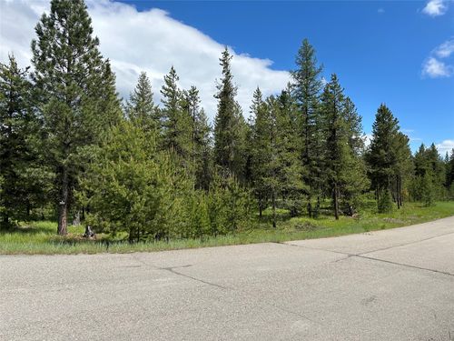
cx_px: 227
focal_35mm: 24
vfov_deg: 56.8
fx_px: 315
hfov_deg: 71.6
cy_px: 170
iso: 80
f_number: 1.78
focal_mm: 6.86
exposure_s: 1/5000
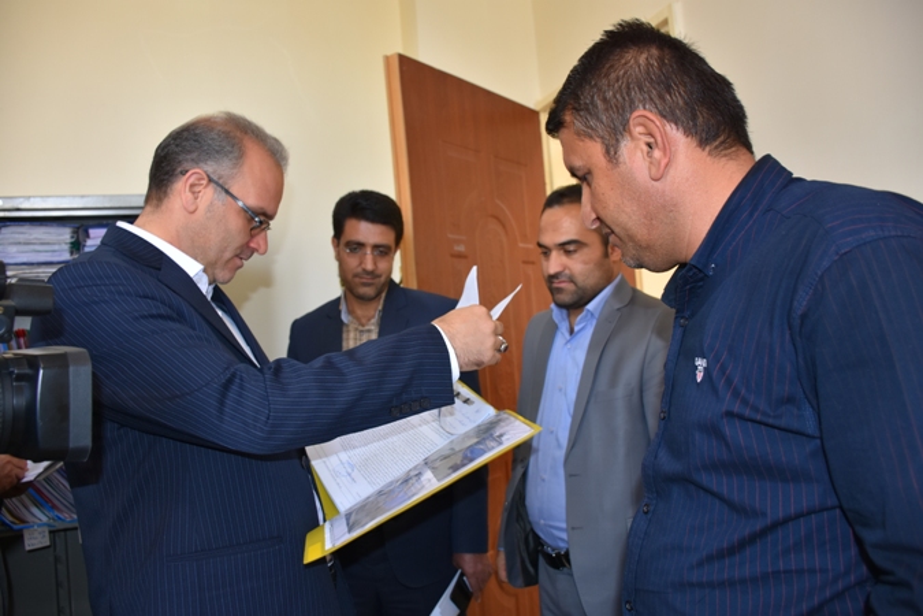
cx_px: 462
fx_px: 692
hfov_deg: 67.4
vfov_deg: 47.9
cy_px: 308
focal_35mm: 27
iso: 400
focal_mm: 18
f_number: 3.5
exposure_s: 1/80
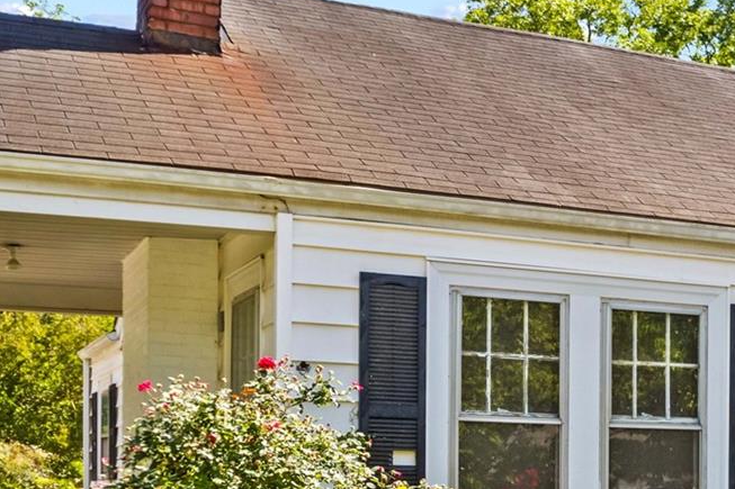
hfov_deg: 27.5
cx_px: 737
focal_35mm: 69
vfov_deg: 19.2
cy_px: 485
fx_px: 1408
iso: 100
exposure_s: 1/500
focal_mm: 8.38
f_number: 2.8
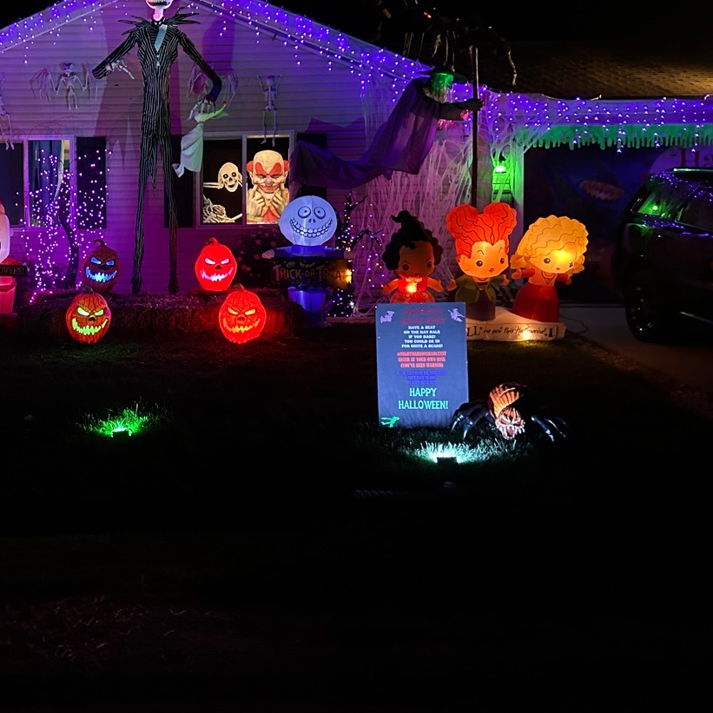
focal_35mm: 42
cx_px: 110
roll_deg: +0.0
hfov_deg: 38.1
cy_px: 297
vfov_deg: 39.9
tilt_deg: -1.5
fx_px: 979
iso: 800
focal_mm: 5.7
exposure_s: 1/30
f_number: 1.5
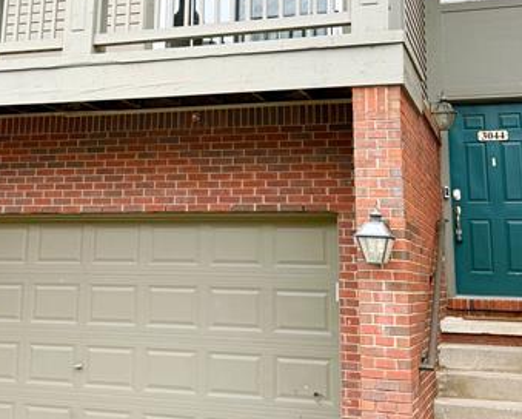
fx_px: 820
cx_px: 203
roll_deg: -0.3
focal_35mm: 53
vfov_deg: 28.0
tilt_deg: +13.6
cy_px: 75
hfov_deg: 35.2
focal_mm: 6.76
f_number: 1.78
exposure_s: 1/813
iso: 100
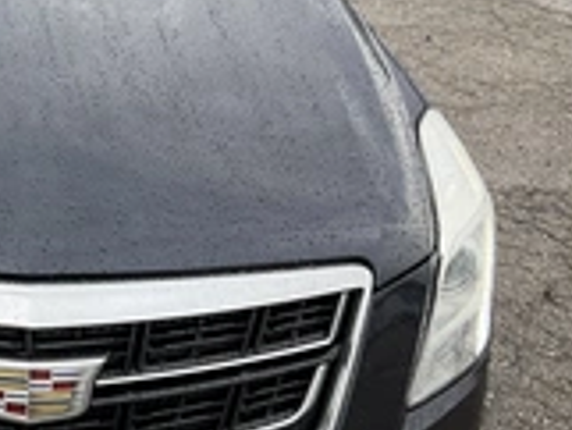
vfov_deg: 20.5
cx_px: -114
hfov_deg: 24.5
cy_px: 199
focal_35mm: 72
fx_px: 1191
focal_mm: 3
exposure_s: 1/276
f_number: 1.8
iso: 25
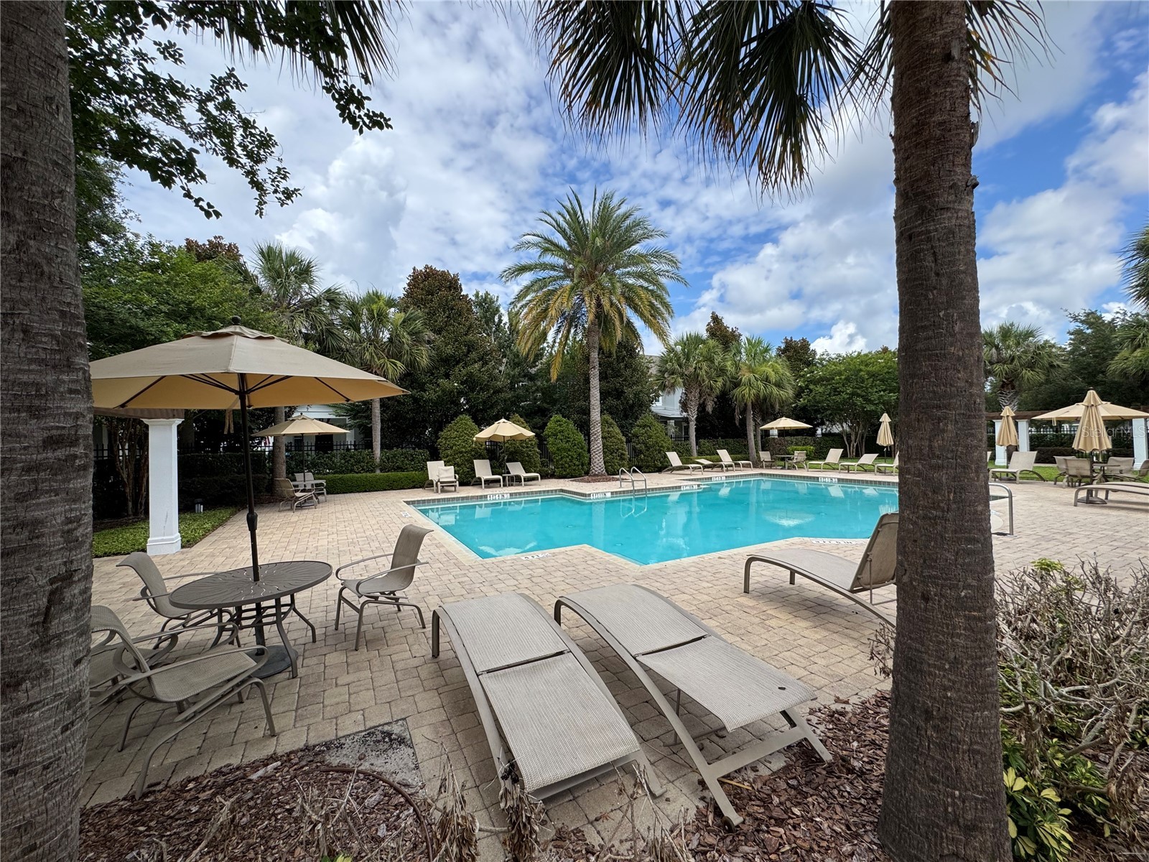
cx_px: 574
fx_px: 465
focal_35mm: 14
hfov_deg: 102.1
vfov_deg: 85.7
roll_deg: +1.4
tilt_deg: +0.8
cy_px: 431
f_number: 2.2
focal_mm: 2.22
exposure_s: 1/1370
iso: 50
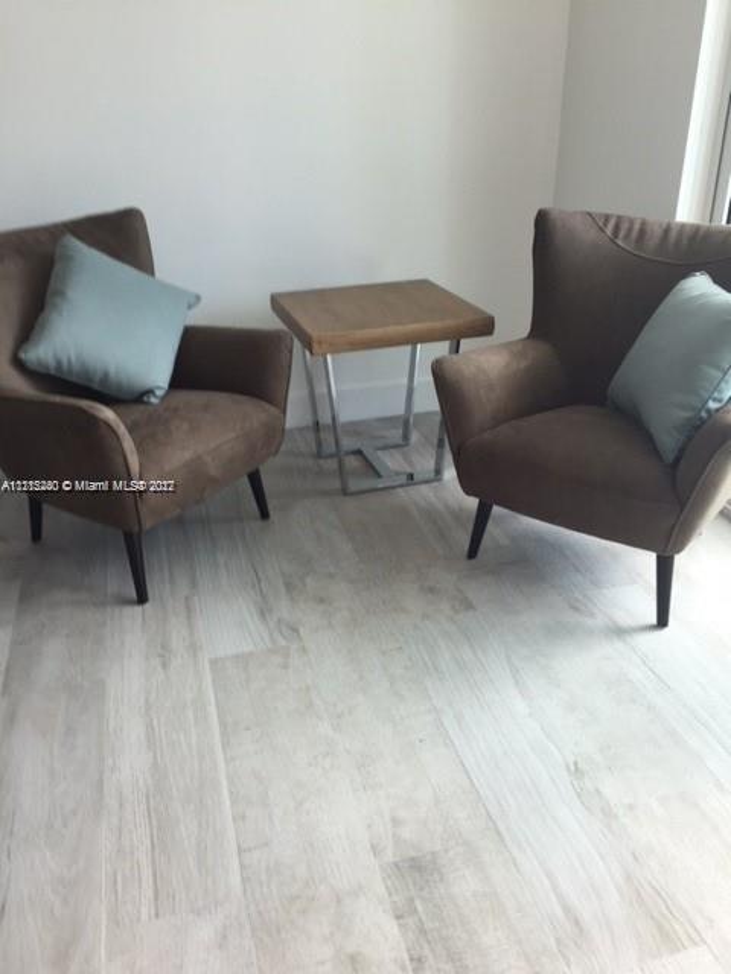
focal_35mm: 29
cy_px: 487
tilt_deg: -27.8
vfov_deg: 61.7
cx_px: 366
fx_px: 817
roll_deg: +0.8
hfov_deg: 48.2
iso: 32
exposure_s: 1/60
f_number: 2.2
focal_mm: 4.15
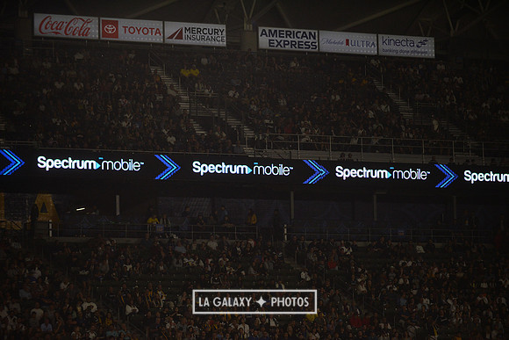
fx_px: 2545
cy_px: 170
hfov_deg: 11.4
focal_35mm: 180
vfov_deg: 7.6
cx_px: 254
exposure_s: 1/3200
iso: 1600
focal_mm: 180
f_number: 2.8
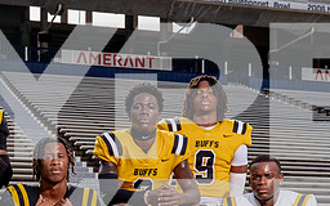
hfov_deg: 25.9
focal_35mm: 79
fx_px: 710
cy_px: 248
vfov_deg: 15.9
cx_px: 94
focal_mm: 34
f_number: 5.6
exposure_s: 1/640
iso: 100
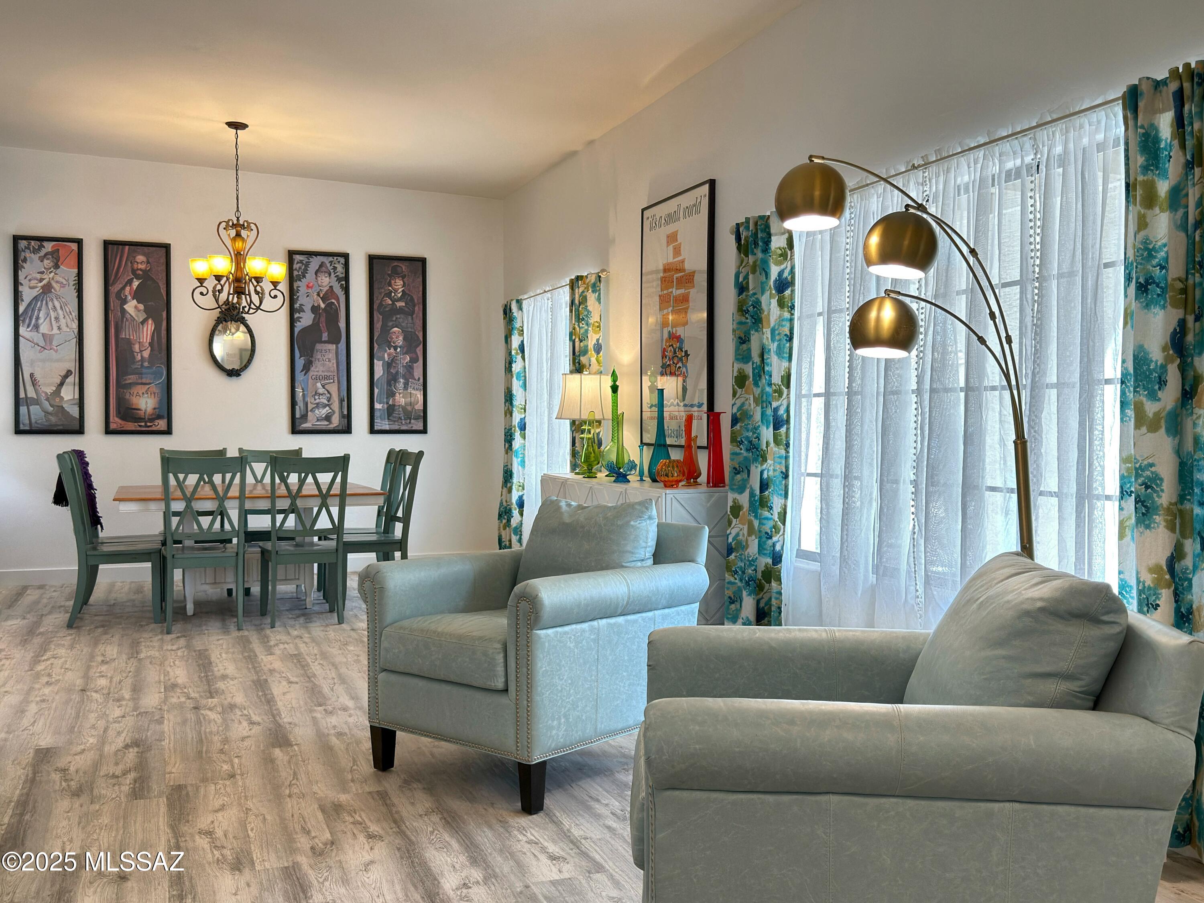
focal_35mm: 35
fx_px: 1217
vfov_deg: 40.7
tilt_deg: -0.7
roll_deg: -0.2
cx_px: 602
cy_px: 452
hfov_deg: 52.6
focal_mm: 6.76
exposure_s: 1/120
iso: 125
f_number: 1.78
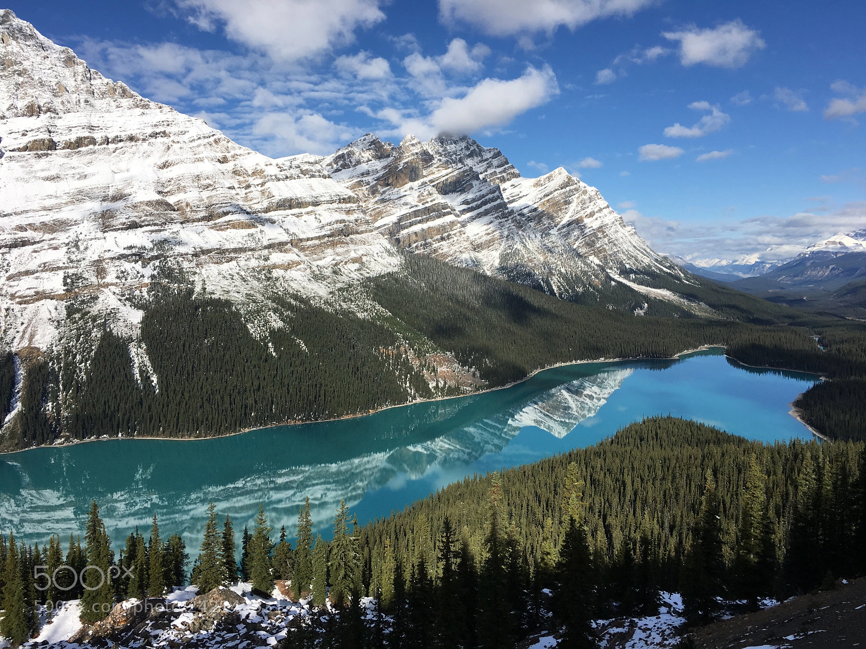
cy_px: 324
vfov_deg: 48.2
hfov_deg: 61.7
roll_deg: +0.8
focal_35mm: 29
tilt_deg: -4.8
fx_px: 726
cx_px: 433
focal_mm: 4.15
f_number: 2.2
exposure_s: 1/2564
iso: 25
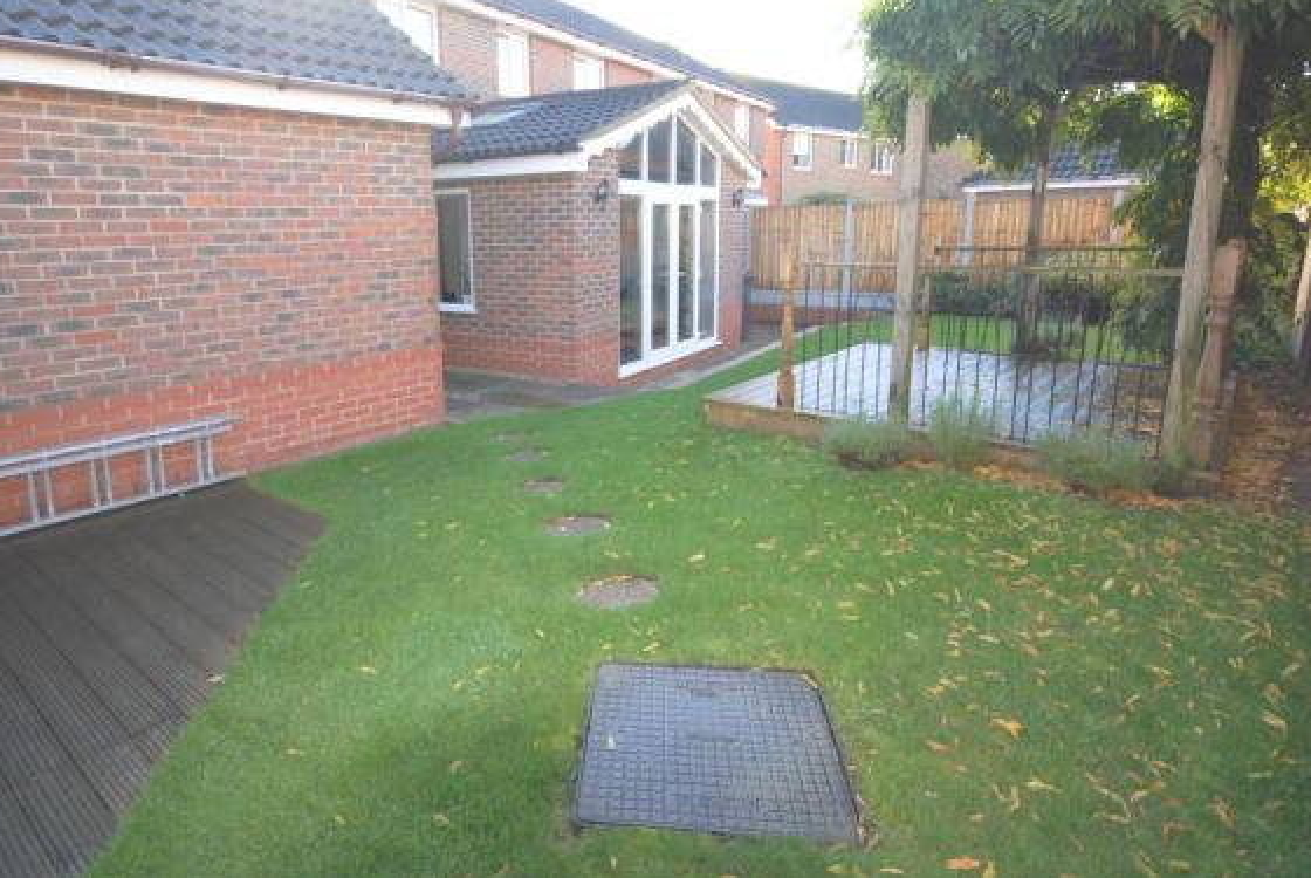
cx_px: 577
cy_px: 373
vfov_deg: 59.4
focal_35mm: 21
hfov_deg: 80.8
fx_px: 766
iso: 200
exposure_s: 1/80
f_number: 4.5
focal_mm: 12
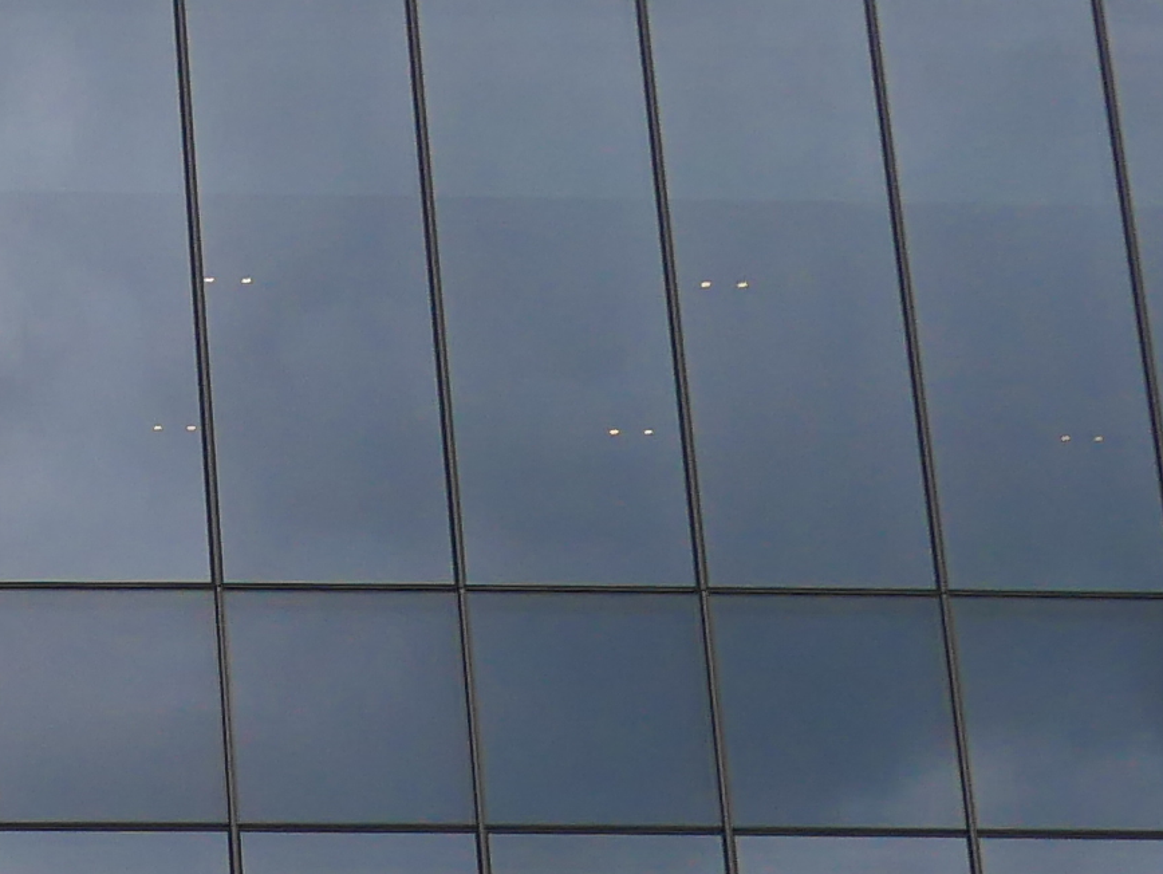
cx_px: -529
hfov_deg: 14.6
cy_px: 1716
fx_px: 4269
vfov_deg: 10.7
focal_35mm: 127
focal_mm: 12
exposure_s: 1/2000
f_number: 3.5
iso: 200
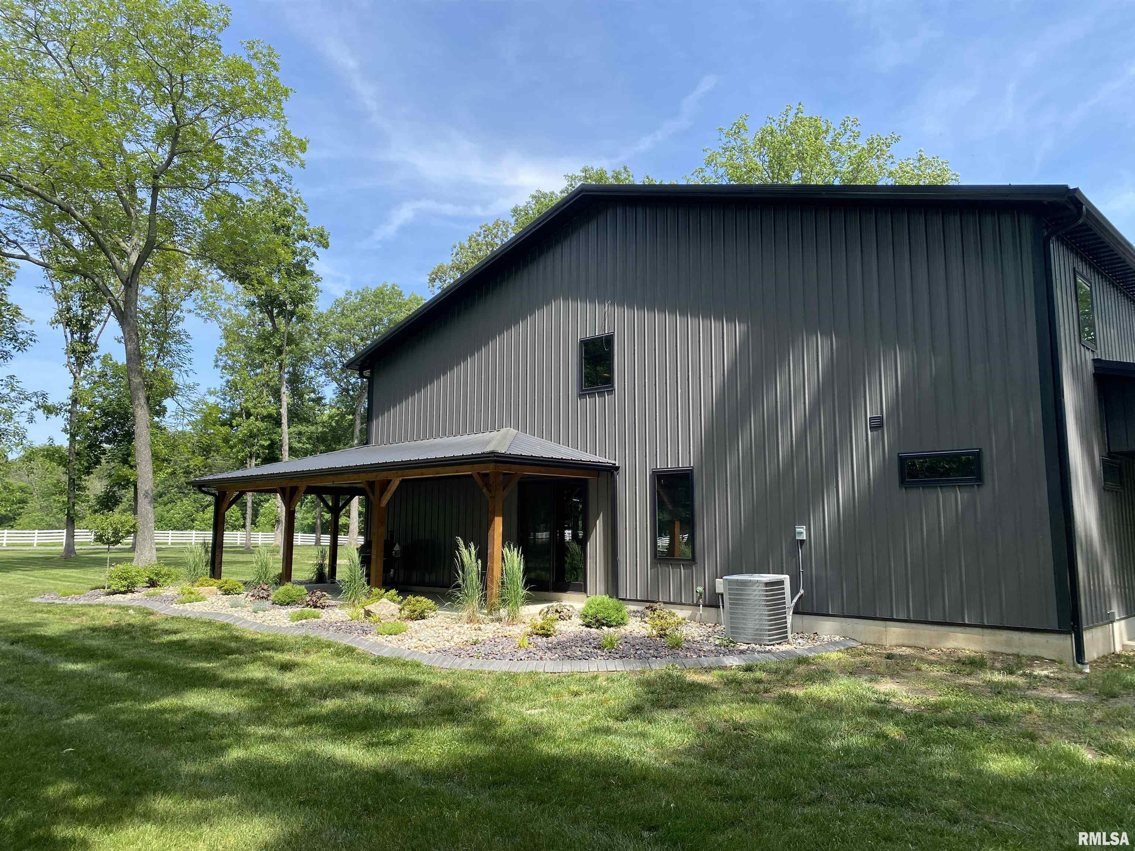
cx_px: 568
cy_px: 426
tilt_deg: +9.0
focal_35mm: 26
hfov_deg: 67.3
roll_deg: -1.1
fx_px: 852
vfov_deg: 53.1
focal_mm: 4.25
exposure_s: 1/1193
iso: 32
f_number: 1.8
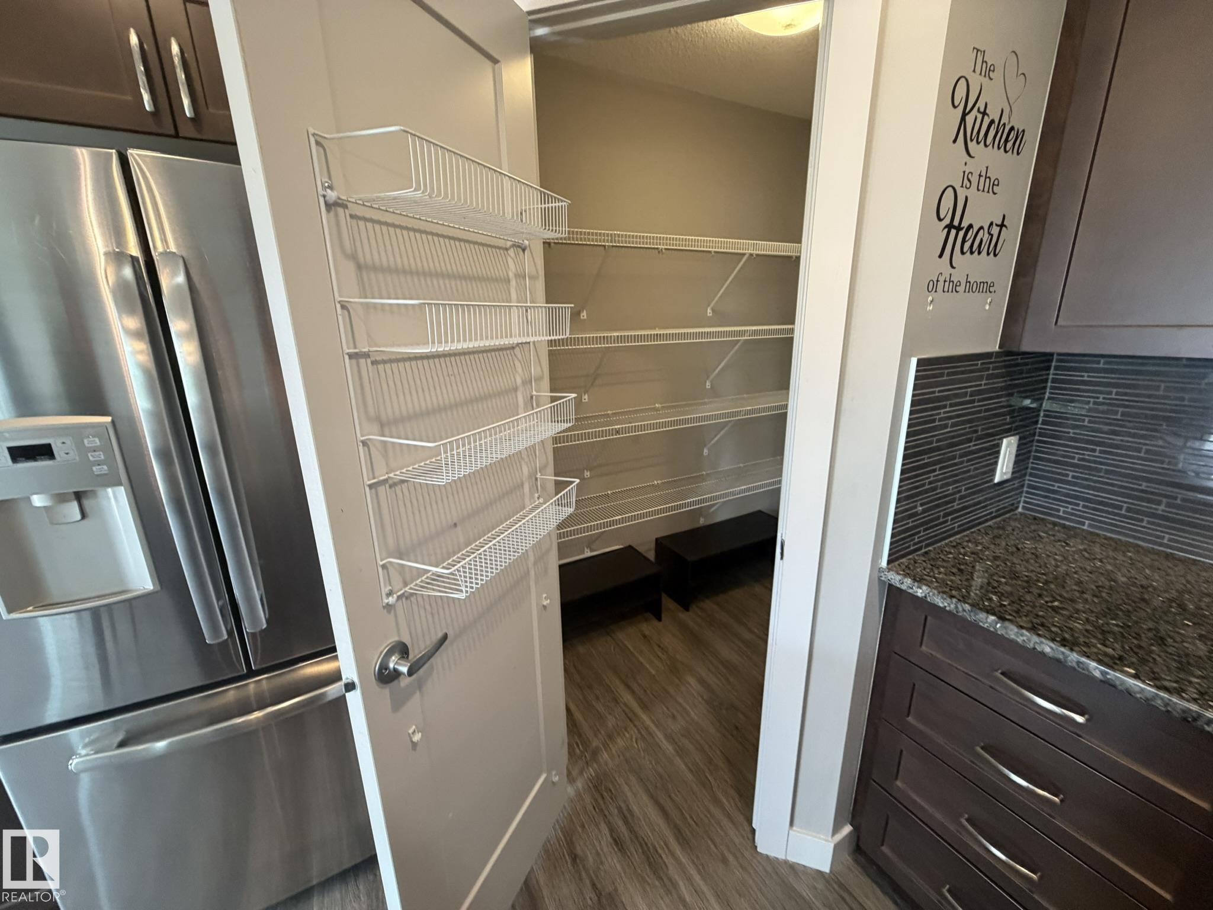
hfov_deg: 102.1
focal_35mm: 14
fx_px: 491
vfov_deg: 85.7
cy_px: 455
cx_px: 606
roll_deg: +0.9
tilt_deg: -14.6
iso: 320
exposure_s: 1/60
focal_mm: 2.22
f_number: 2.2
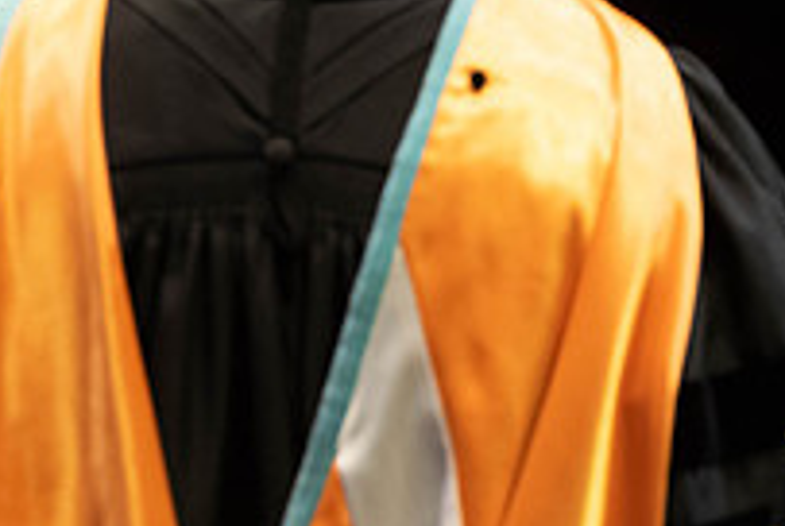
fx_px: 10023
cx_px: -162
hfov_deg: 4.5
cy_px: 75
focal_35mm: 459
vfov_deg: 3.0
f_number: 4.5
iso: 1600
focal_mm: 145
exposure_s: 1/320
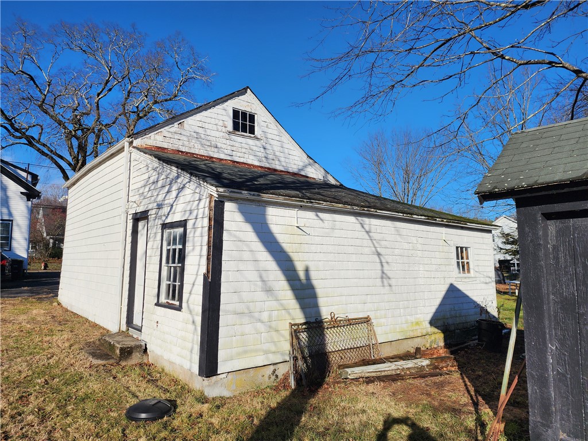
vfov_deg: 58.9
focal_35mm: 23
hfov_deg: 73.9
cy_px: 220
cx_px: 294
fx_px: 391
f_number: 1.8
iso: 12
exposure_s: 1/1844
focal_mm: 6.4
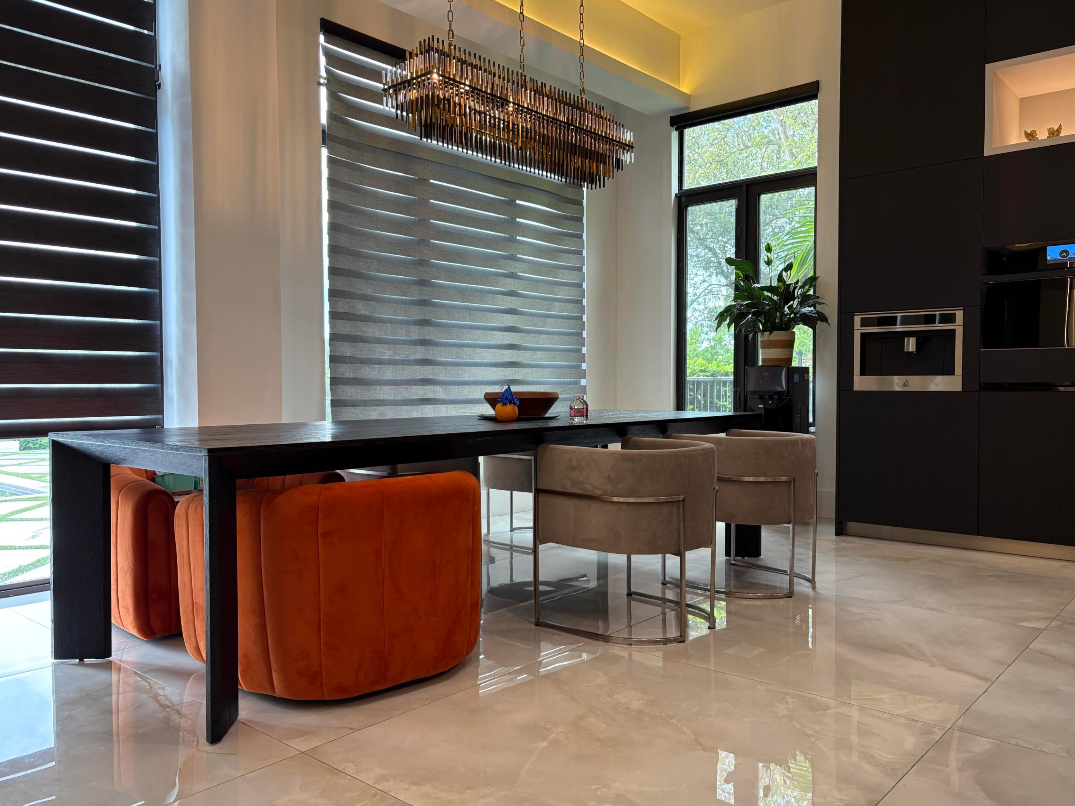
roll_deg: +0.8
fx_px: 839
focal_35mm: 27
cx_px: 556
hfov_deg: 65.3
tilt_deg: -1.9
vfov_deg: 51.4
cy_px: 406
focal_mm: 5.96
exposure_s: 1/60
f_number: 1.6
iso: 125
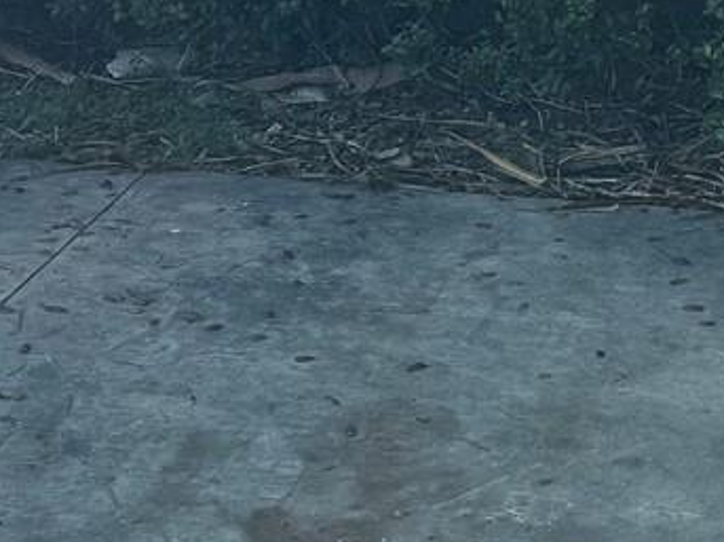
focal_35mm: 112
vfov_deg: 11.5
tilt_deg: +1.5
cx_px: 770
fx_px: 2342
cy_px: -631
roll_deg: -1.4
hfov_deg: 17.1
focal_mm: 6.86
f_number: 1.78
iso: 80
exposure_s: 1/773
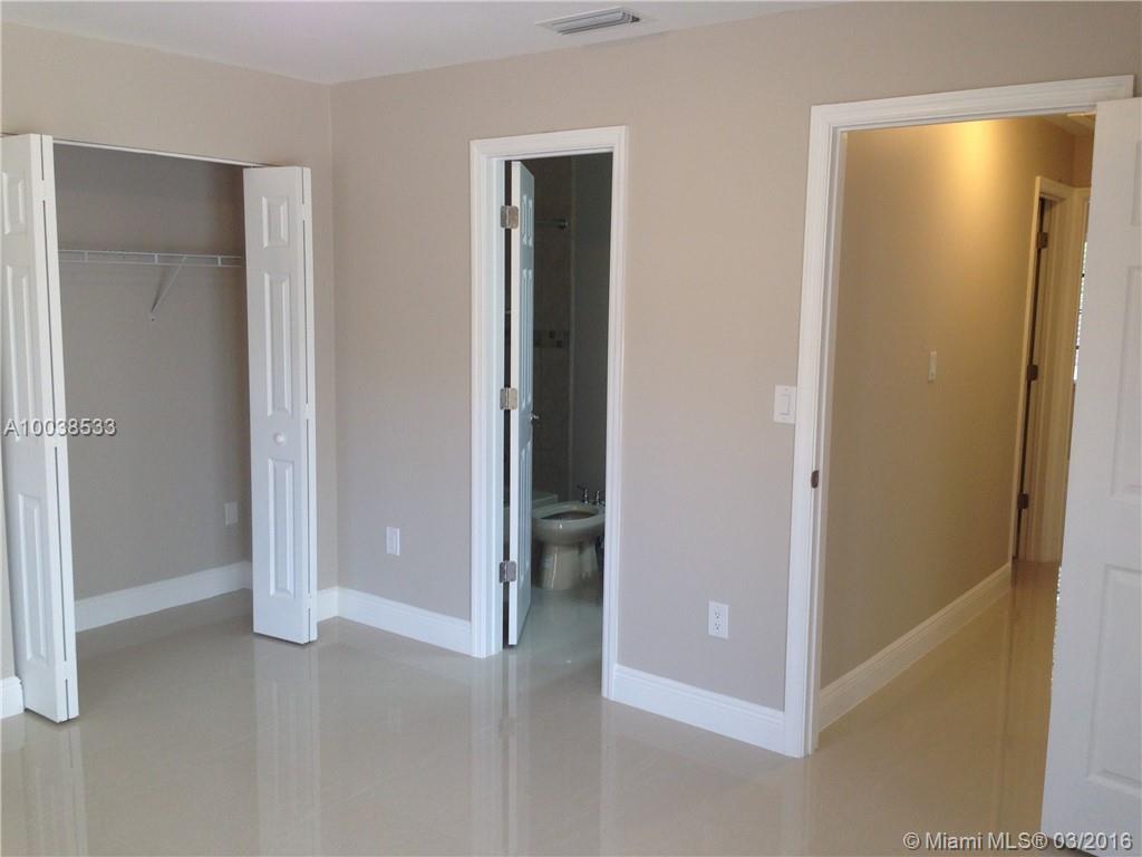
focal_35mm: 33
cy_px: 428
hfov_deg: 55.4
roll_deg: -1.3
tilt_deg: -6.9
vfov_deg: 42.9
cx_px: 571
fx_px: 1089
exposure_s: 1/60
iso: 64
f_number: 2.4
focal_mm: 4.12
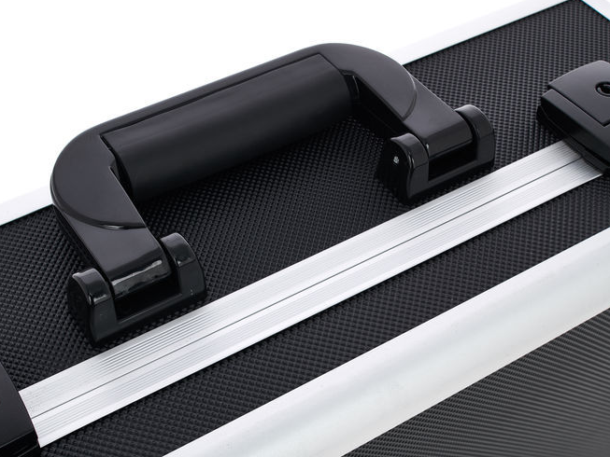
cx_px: 249
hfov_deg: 36.1
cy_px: 213
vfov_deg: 27.5
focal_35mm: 53
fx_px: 934
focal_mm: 45
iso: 64
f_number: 16
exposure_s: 1/13
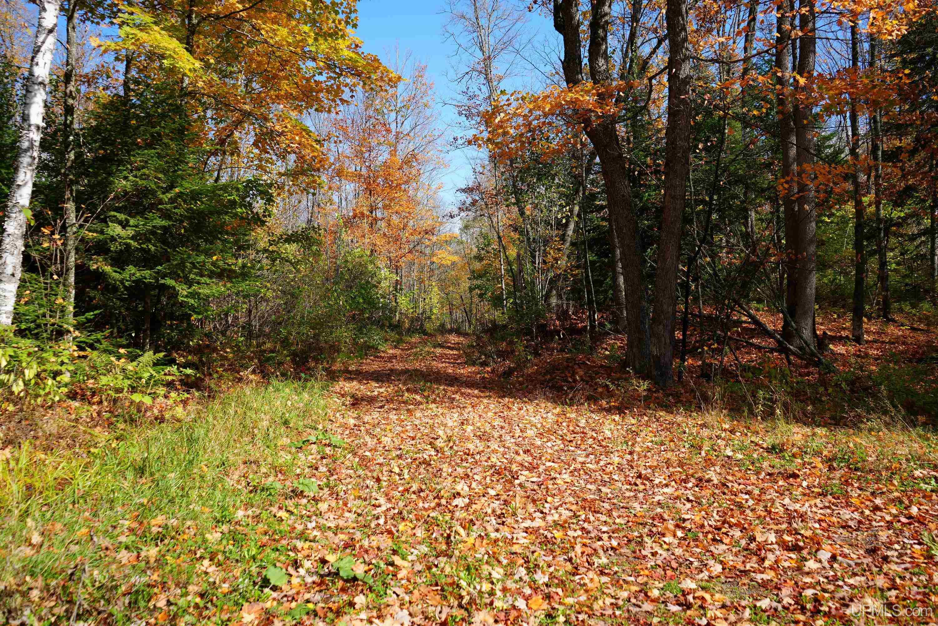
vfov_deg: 46.4
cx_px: 469
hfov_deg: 65.5
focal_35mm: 28
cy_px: 313
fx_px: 729
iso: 100
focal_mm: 28
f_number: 5
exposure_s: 1/400
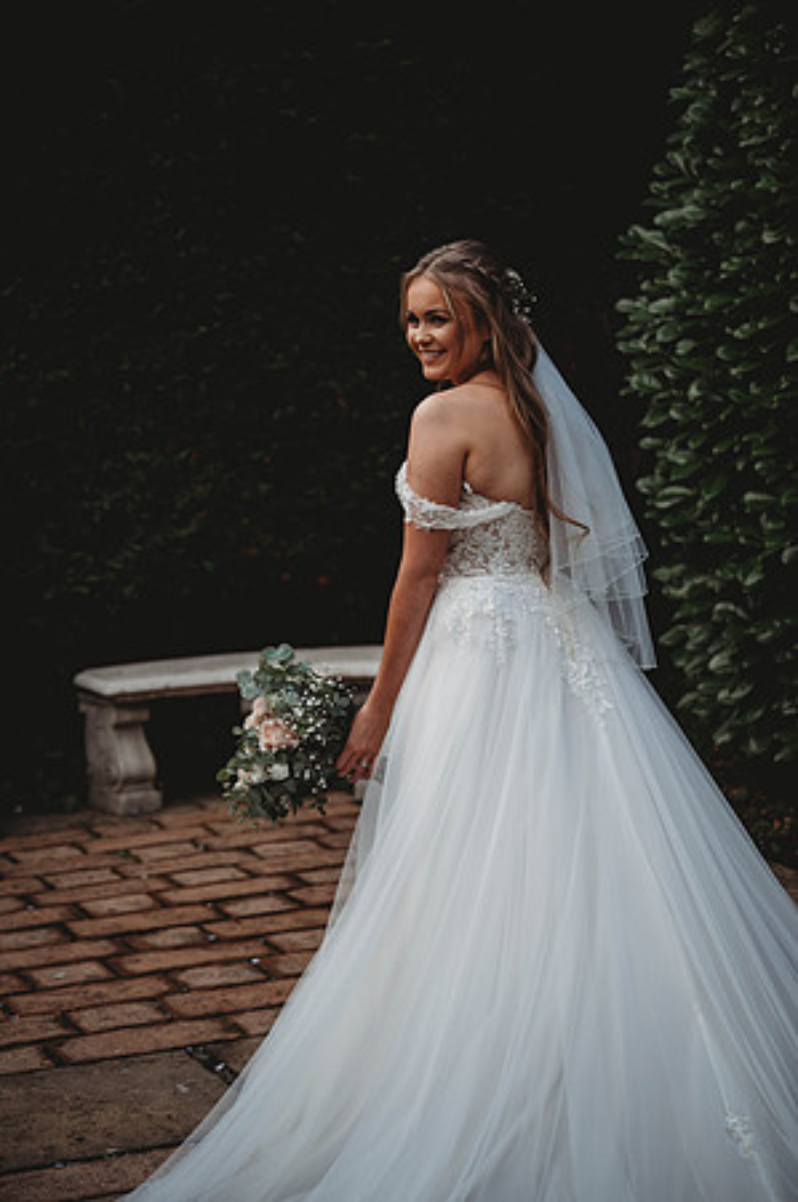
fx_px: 2333
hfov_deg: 19.4
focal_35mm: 70
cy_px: 601
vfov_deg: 28.9
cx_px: 399
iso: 100
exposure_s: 1/1000
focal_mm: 70
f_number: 2.8
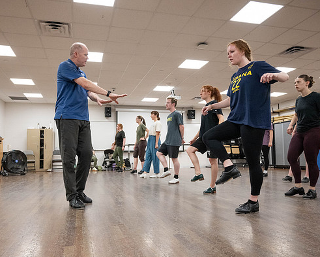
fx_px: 275
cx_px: 147
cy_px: 134
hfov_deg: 60.3
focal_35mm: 29
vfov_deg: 50.0
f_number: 4
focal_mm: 24
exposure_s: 1/640
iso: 3200
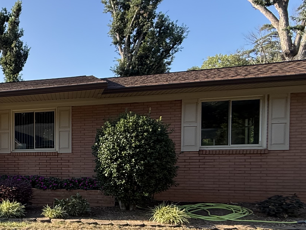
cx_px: -26
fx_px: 301
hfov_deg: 42.9
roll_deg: +0.9
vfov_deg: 40.9
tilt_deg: -1.5
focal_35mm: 34
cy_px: 164
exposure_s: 1/436
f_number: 2.2
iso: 64
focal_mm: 2.22
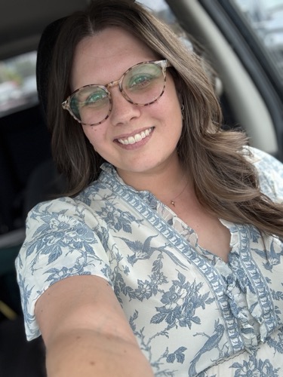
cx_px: 142
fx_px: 327
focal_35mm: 30
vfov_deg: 60.0
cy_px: 188
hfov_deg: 46.8
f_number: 1.9
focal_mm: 2.69
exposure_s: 1/142
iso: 25
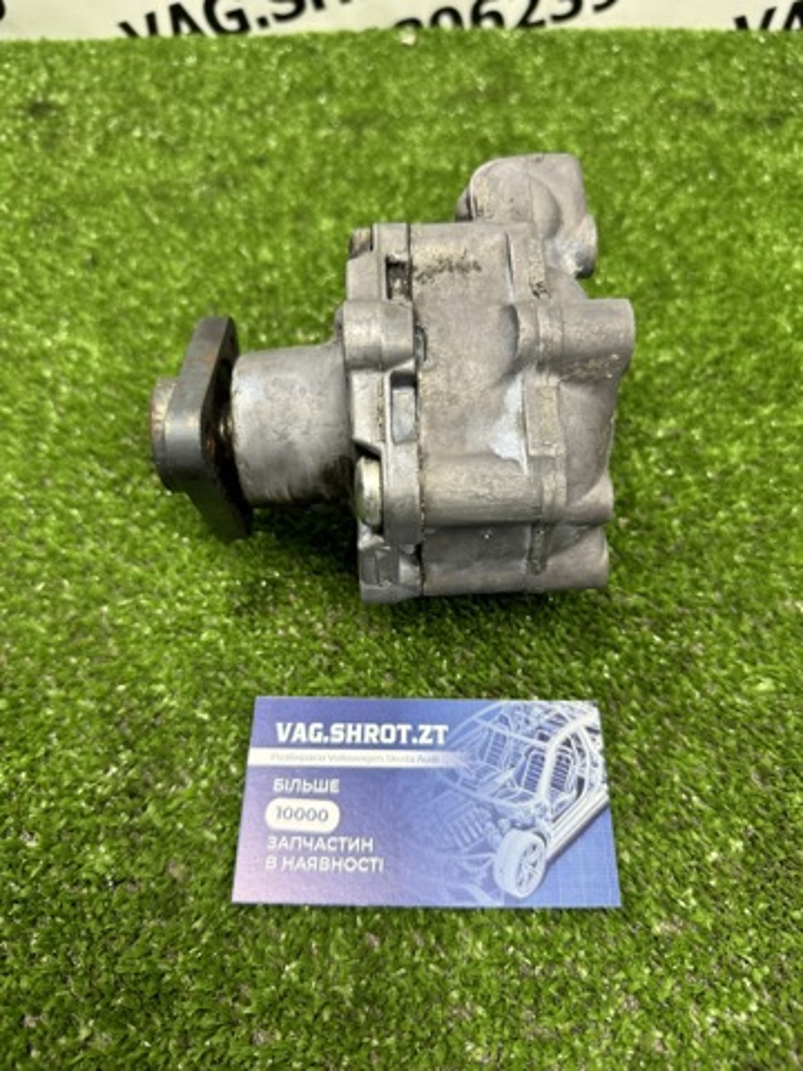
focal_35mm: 24
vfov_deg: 71.6
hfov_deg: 56.8
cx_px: 402
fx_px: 742
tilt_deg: -55.1
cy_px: 536
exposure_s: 1/100
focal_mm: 6.76
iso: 125
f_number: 1.78
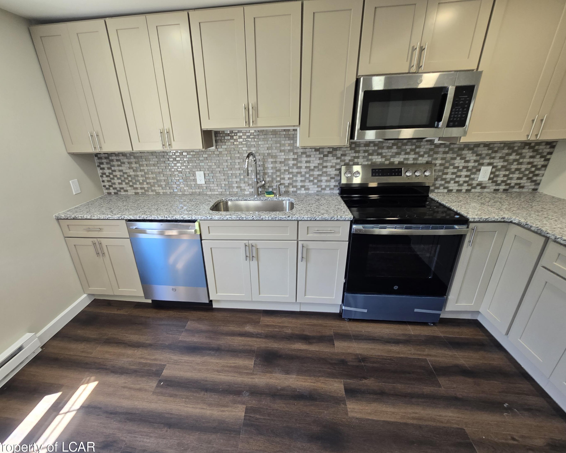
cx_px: 262
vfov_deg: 87.9
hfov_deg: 100.5
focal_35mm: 14
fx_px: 235
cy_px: 234
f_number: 2.2
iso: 125
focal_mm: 2.2
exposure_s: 1/60
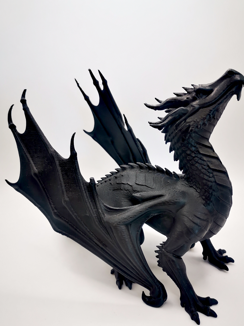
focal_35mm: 30
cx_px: 131
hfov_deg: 46.8
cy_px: 174
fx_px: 282
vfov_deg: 59.9
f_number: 1.8
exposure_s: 1/100
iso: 80
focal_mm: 4.75
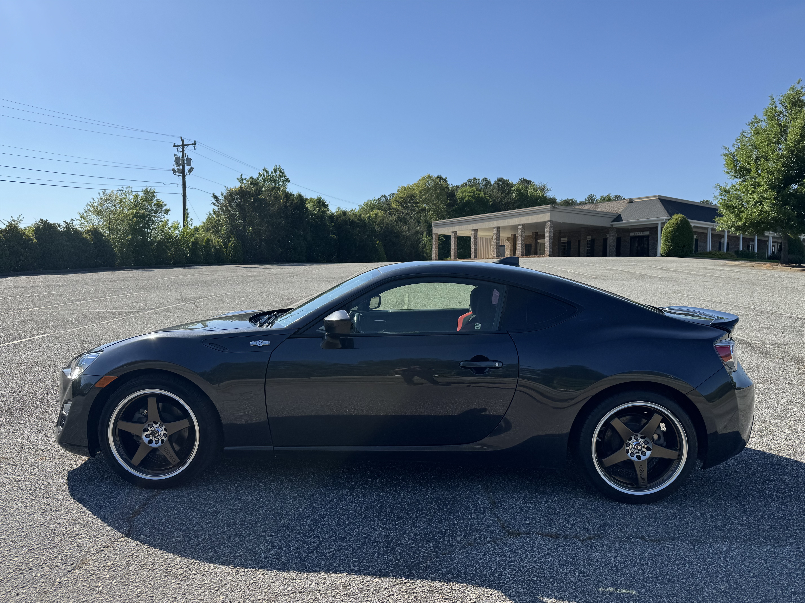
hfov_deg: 71.6
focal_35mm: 24
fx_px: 558
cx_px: 402
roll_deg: -0.7
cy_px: 302
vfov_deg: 56.8
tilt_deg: -2.1
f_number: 1.78
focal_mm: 6.76
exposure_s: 1/5348
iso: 80
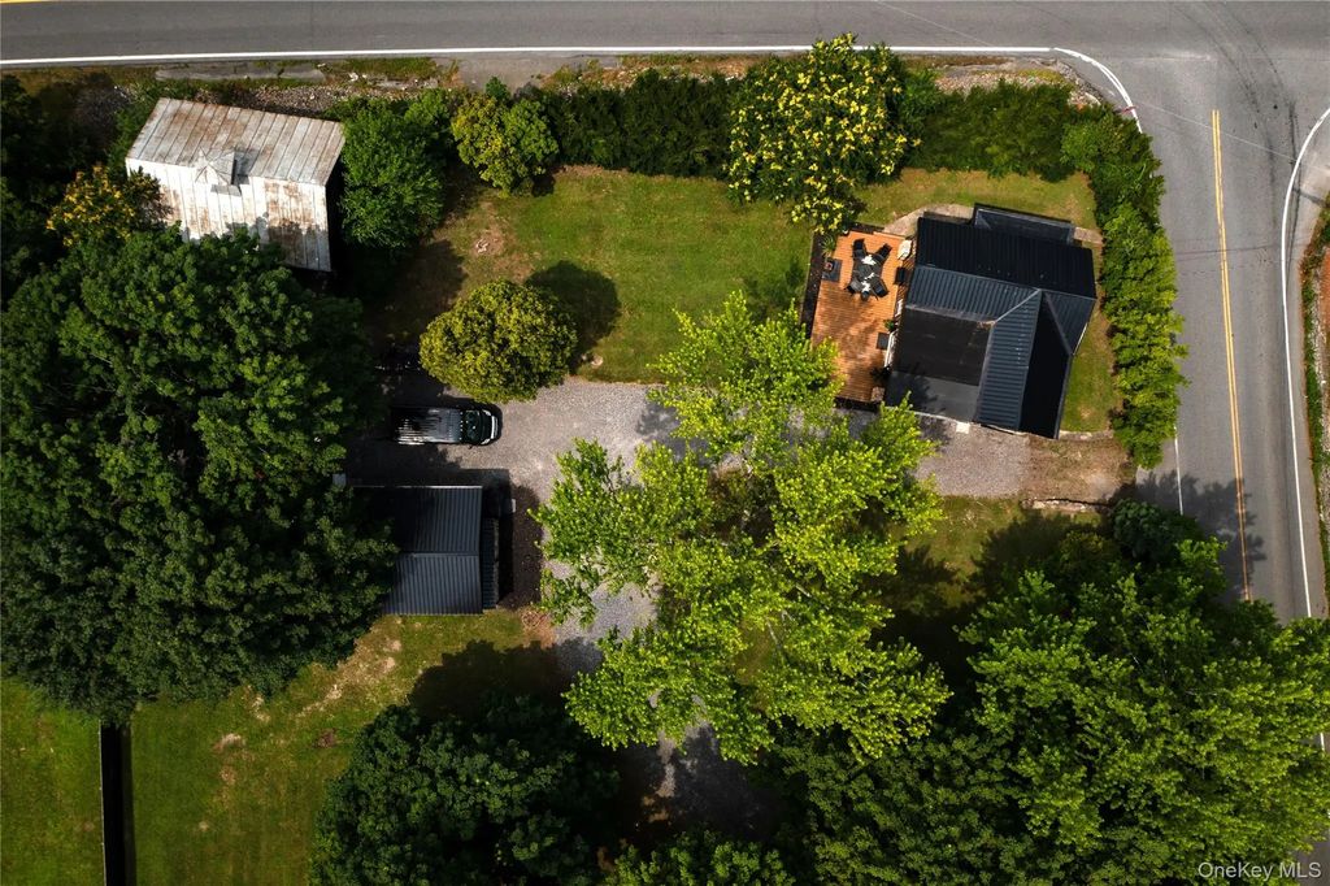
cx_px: 665
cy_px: 443
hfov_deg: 65.5
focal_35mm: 28
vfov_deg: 46.4
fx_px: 1034
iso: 100
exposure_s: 1/200
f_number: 5
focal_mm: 10.26
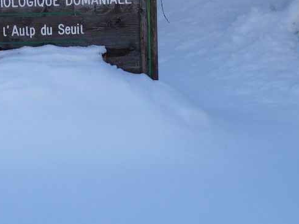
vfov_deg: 13.1
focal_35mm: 113
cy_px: 59
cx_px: 72
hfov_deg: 17.3
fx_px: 976
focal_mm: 12.29
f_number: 4.8
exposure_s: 1/200
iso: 80
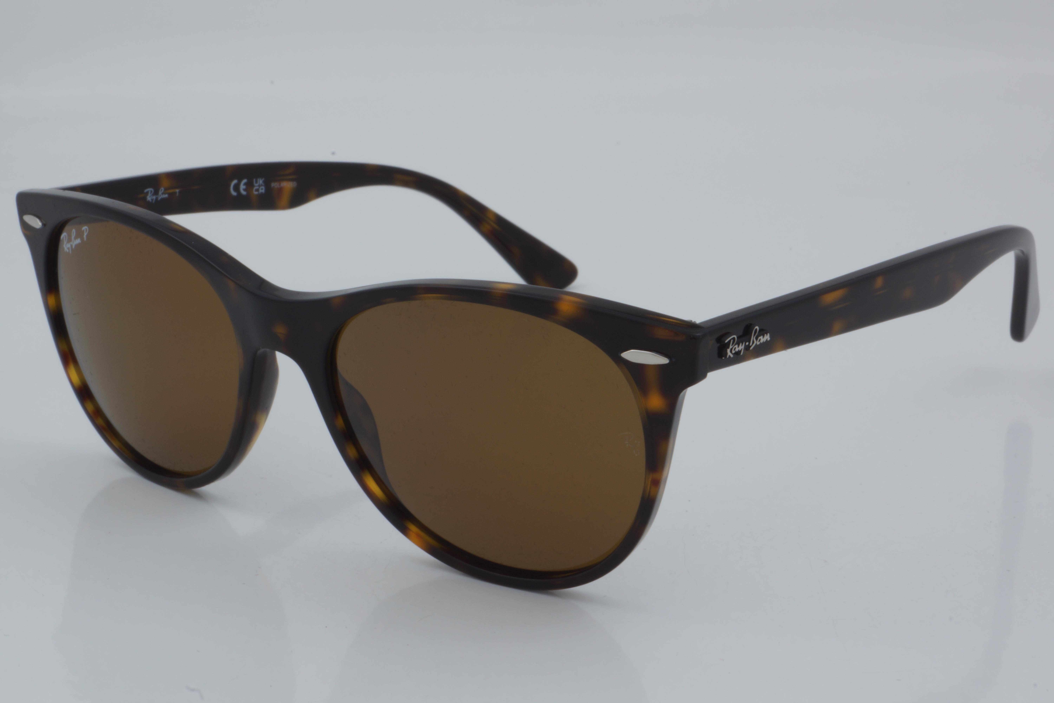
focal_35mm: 75
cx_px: 527
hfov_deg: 27.0
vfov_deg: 18.2
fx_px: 2196
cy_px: 352
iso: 100
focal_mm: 50
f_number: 32
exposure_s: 1/4
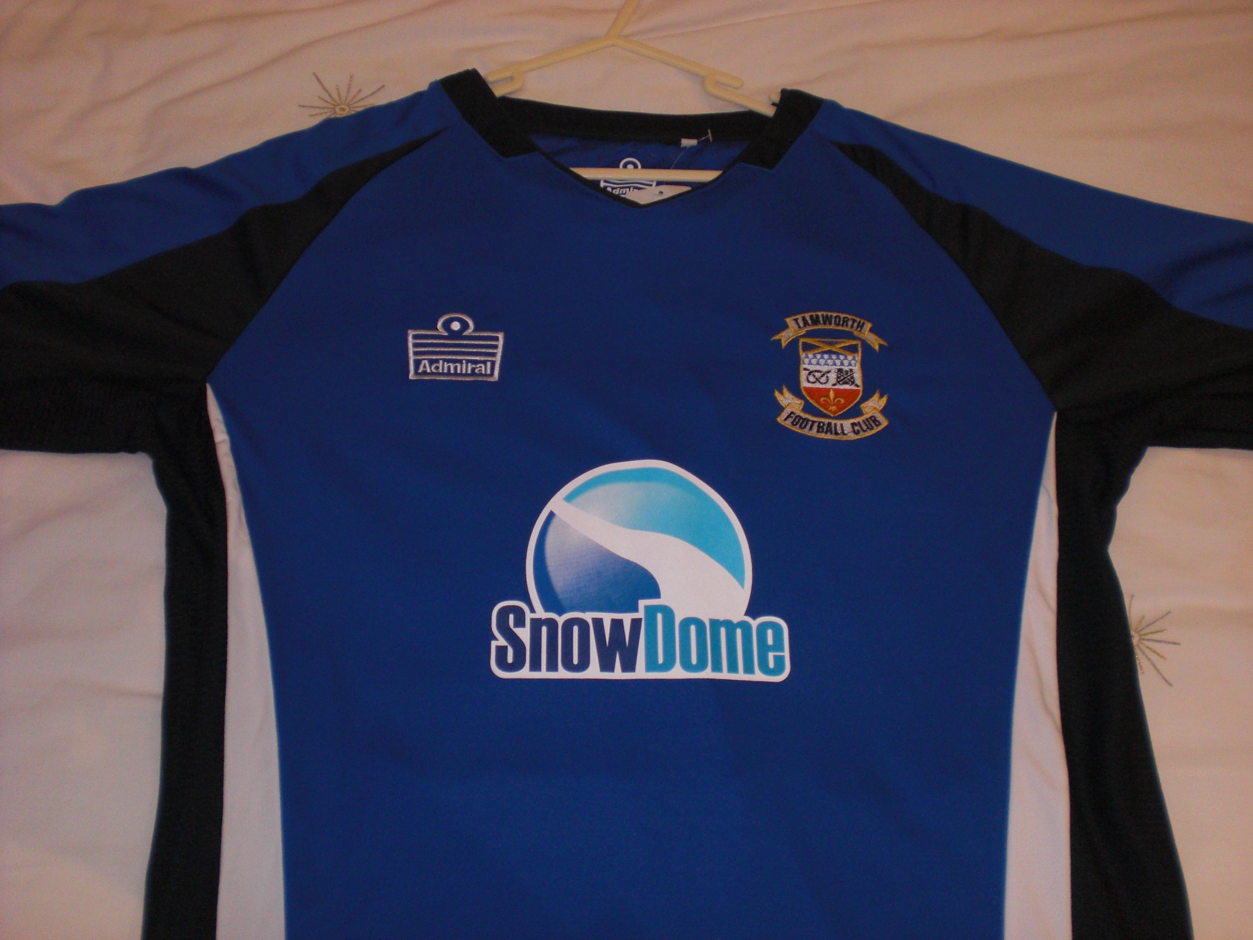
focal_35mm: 38
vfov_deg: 37.7
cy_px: 470
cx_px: 626
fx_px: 1375
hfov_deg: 49.0
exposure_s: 1/30
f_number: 3.1
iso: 200
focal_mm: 6.3
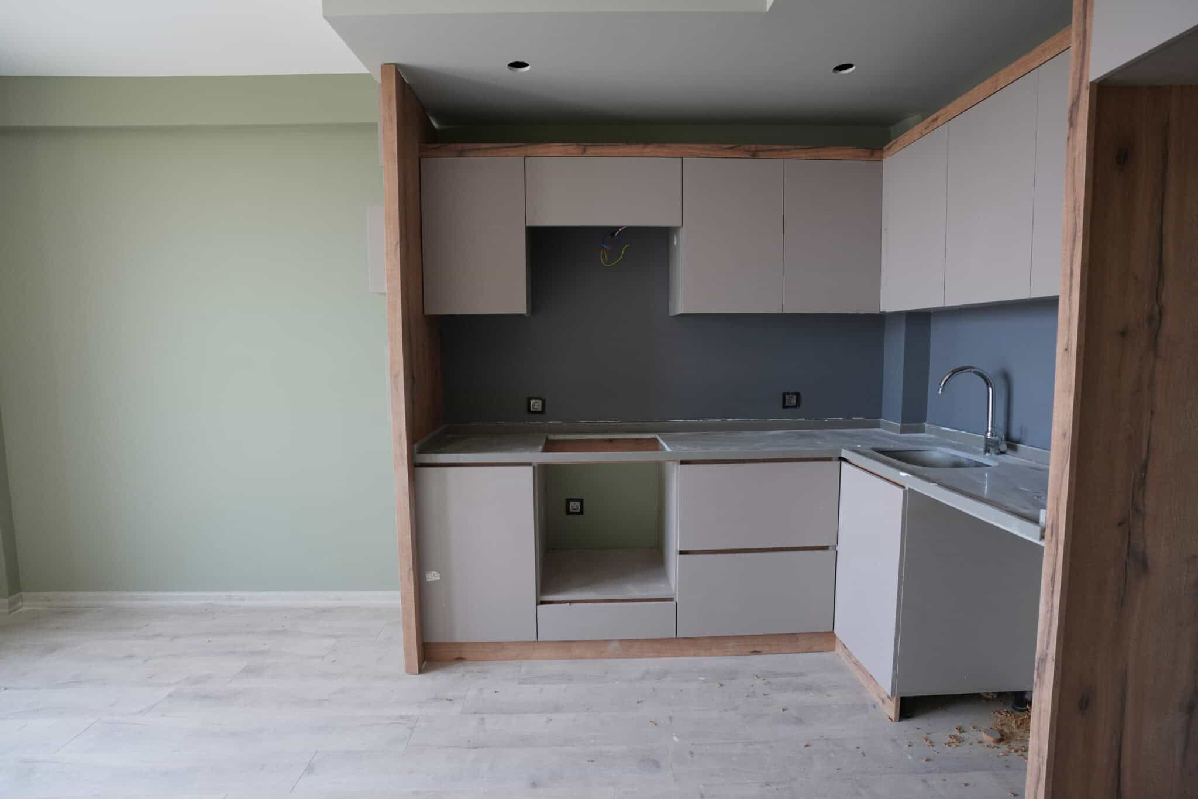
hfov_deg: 93.3
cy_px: 400
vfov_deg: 70.4
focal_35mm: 17
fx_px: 566
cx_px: 599
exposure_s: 1/160
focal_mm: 17
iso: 800
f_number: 4
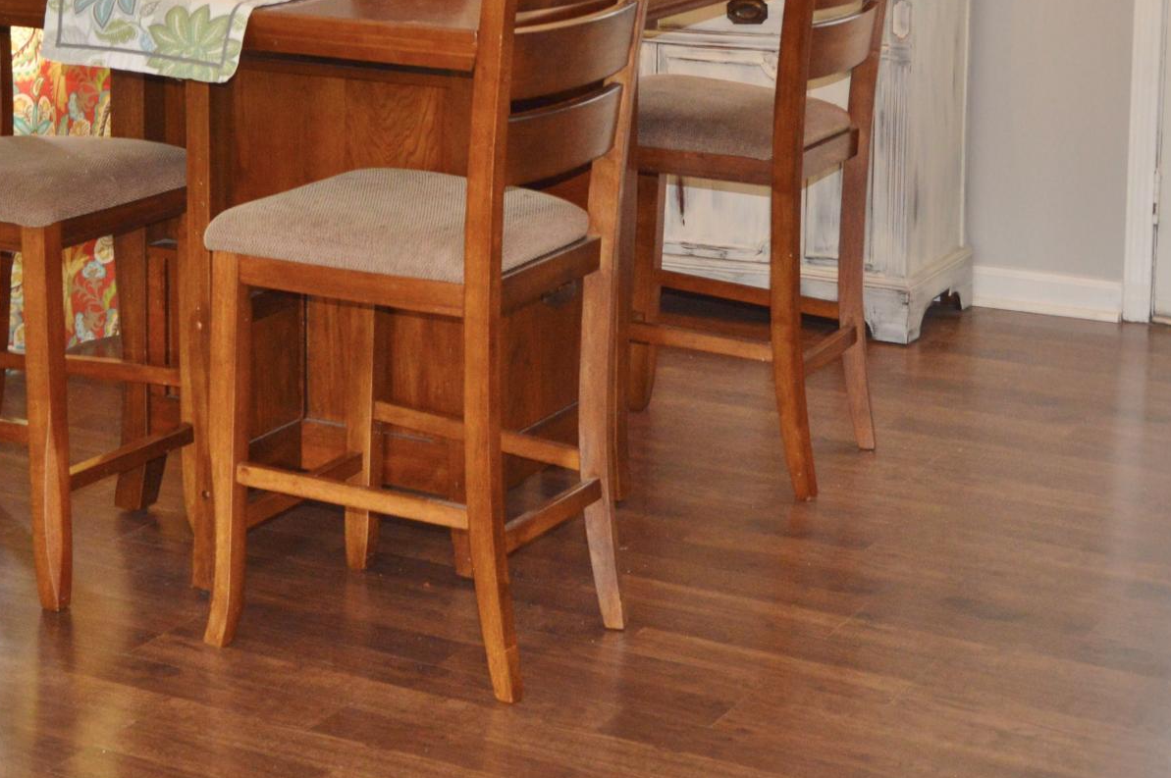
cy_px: -8
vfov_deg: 16.1
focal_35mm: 83
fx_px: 2697
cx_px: 300
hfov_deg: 24.2
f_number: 3.5
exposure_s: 1/60
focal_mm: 22
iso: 450
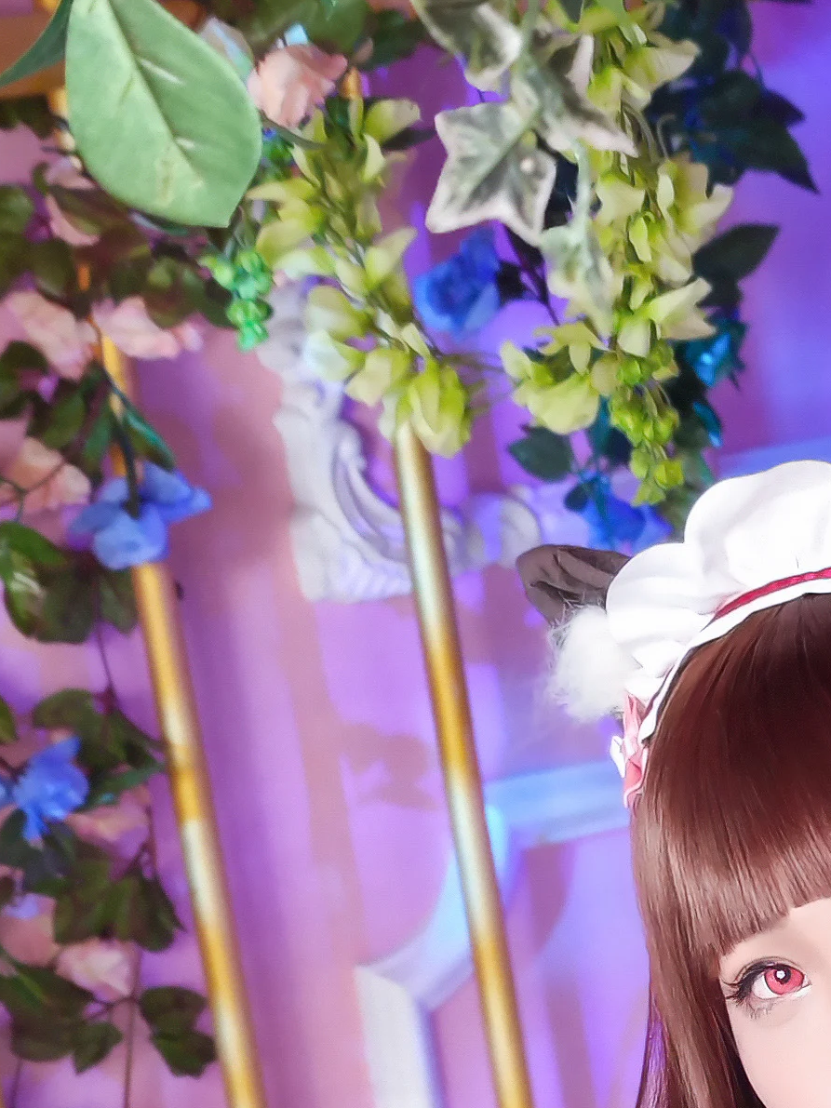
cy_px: 1719
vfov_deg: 11.0
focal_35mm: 172
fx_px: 5506
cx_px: 835
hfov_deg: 8.6
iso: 64
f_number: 1.6
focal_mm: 8.72
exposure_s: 1/120
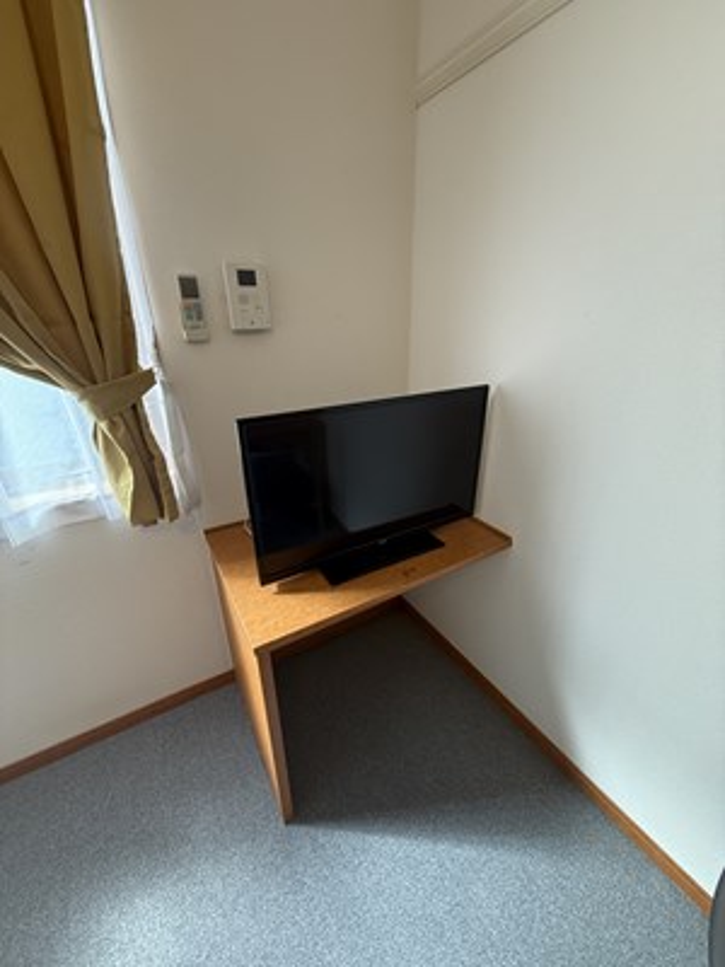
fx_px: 391
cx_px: 362
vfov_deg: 102.1
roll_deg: +0.3
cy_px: 484
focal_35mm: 14
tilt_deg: -22.4
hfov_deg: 85.7
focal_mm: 2.22
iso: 200
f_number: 2.2
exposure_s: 1/50
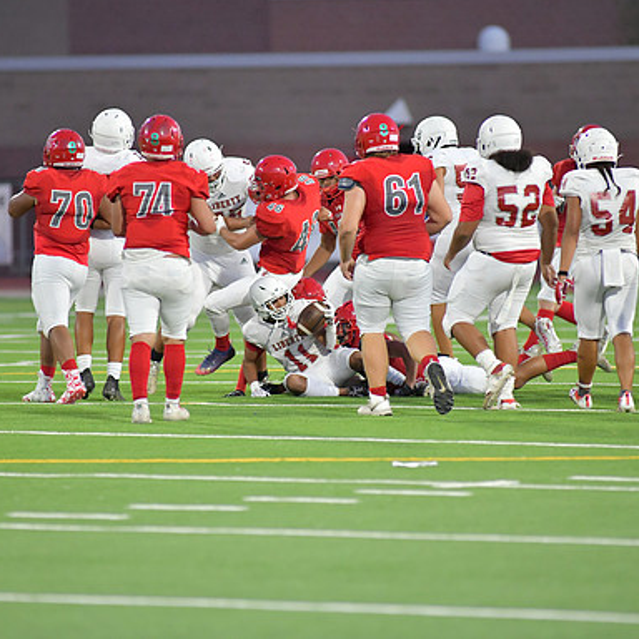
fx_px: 8041
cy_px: 319
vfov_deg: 4.6
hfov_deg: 4.6
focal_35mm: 385
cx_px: 300
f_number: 3.5
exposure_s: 1/1250
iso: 5600
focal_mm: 300
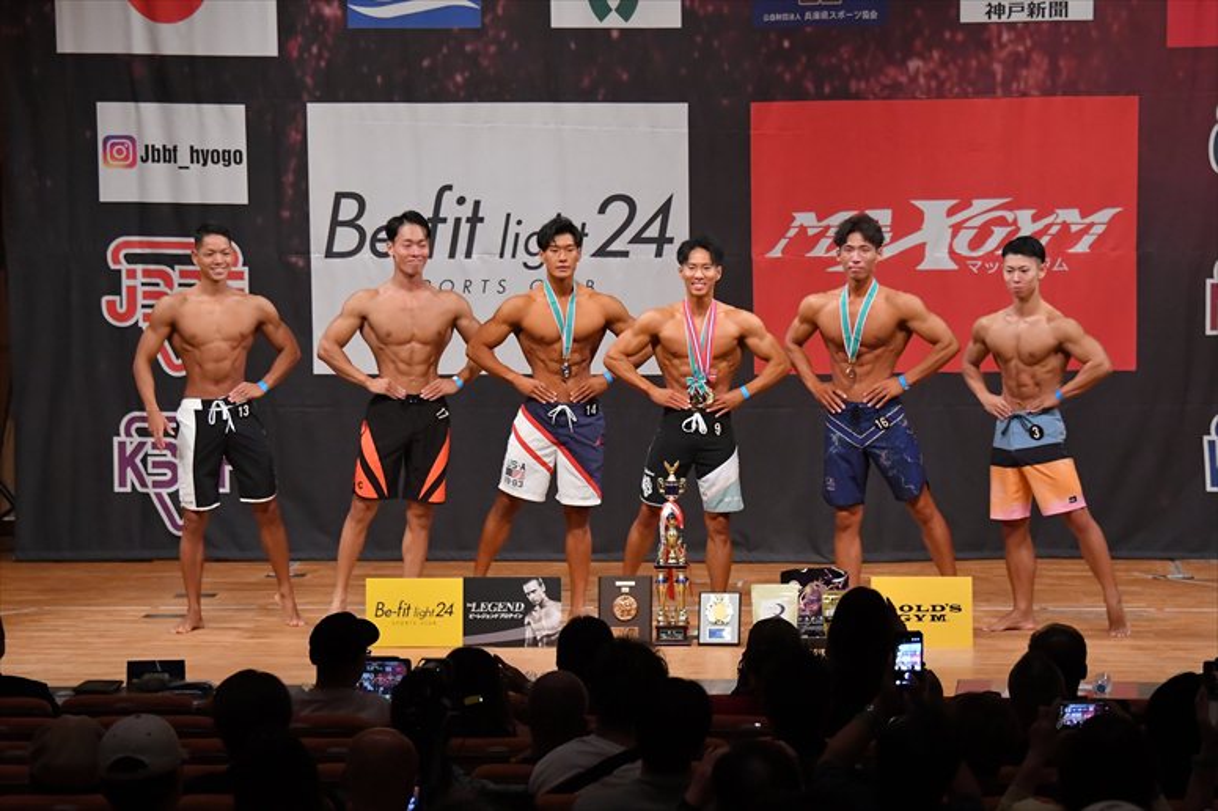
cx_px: 609
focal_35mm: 147
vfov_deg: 9.3
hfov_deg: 14.0
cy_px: 406
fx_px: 4971
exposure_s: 1/400
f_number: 5.6
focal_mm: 98
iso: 5600
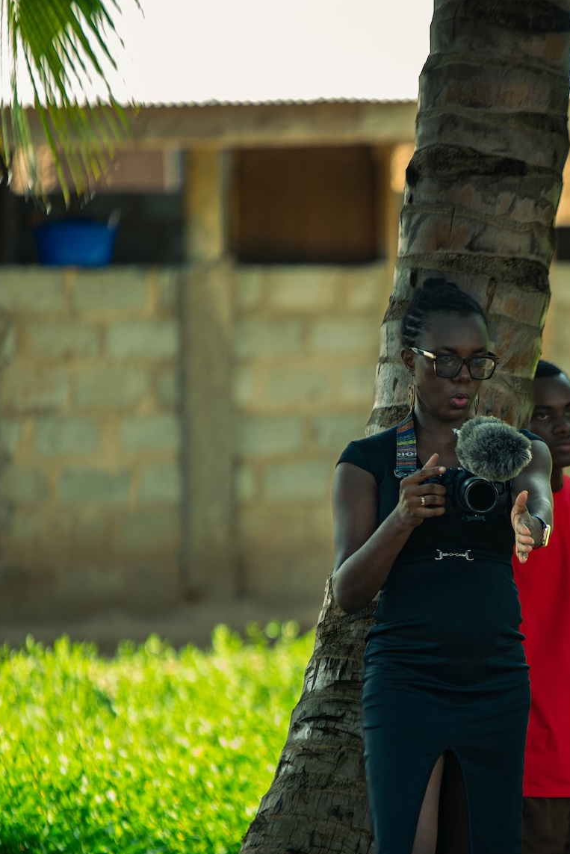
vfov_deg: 5.9
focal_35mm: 350
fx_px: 8304
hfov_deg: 3.9
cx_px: 470
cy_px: 590
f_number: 2.8
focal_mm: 200
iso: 250
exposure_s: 1/400
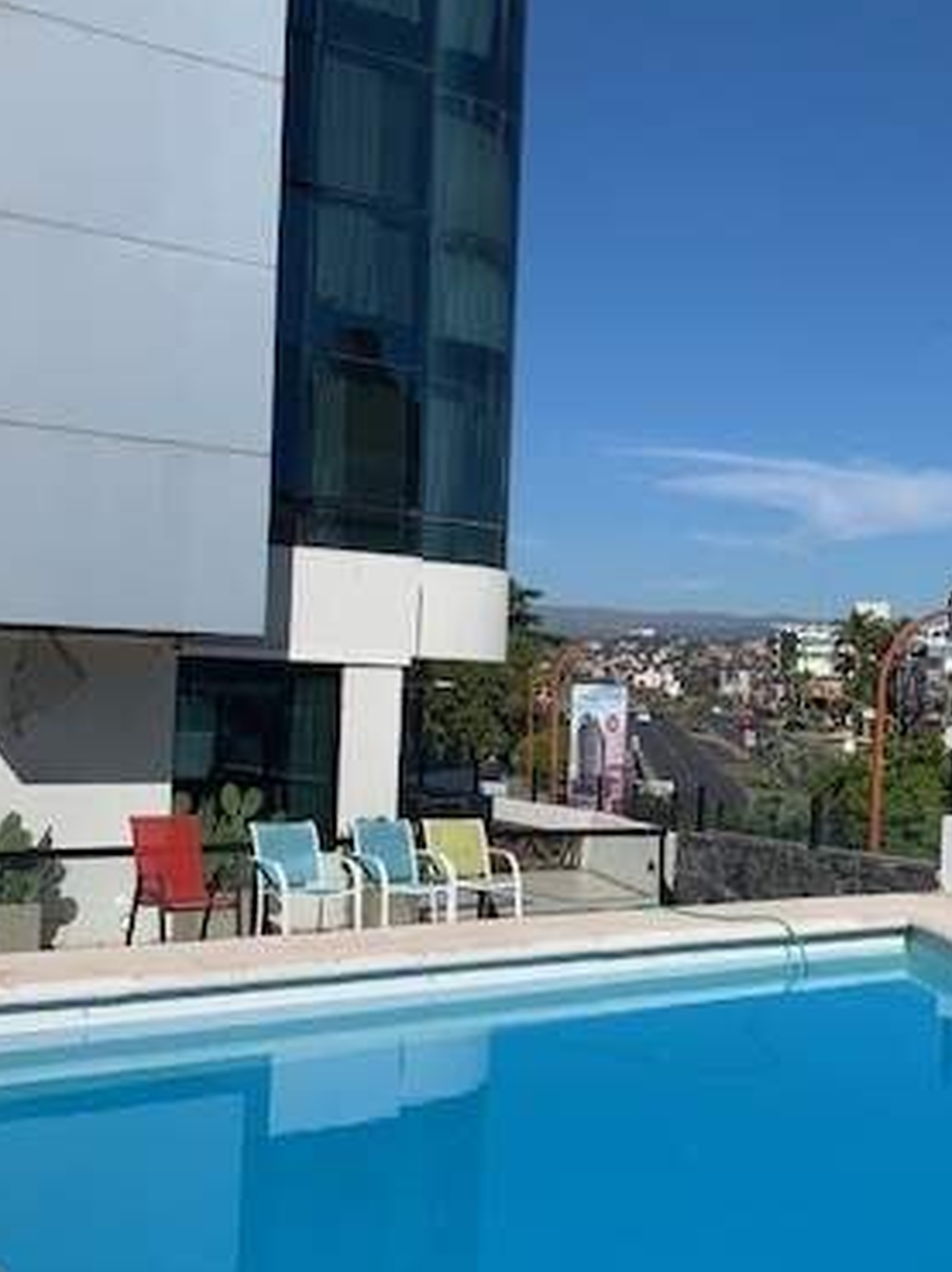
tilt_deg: +0.6
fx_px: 1652
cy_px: 677
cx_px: 588
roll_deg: -1.9
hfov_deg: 32.0
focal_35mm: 45
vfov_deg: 42.1
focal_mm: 4.25
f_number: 1.8
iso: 25
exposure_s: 1/4464
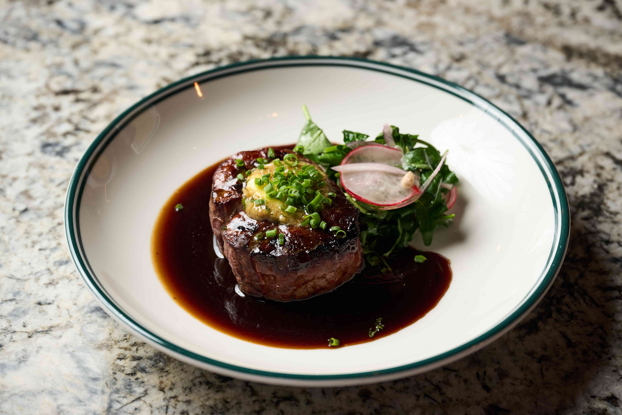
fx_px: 1002
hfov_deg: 34.5
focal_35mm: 58
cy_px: 208
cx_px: 311
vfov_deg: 23.4
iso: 250
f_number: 5
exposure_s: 1/100
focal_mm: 58
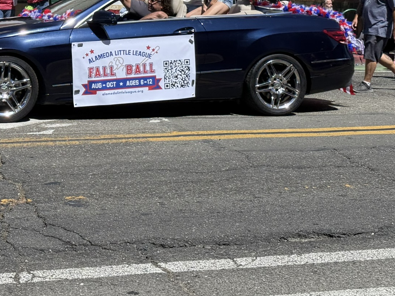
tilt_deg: -4.0
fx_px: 1027
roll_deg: -2.0
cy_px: 23
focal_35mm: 90
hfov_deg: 21.6
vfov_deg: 16.2
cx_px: 107
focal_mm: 6.76
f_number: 1.78
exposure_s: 1/4329
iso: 64
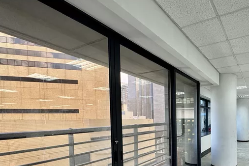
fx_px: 159
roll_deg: +0.2
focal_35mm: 23
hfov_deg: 71.3
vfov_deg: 52.6
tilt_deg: -1.8
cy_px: 126
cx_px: 184
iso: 125
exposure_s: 1/99
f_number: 2.2
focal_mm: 2.22
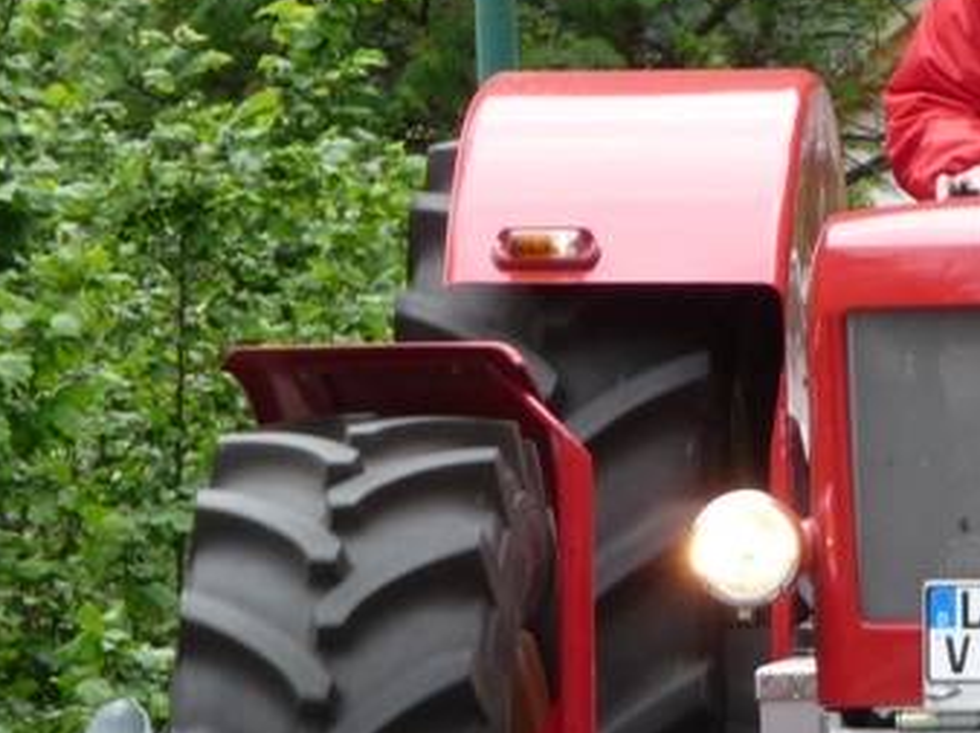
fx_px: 14202
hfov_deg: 3.9
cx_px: 1032
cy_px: 501
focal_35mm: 502
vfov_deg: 3.0
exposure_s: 1/160
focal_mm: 36.4
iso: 100
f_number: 4.8
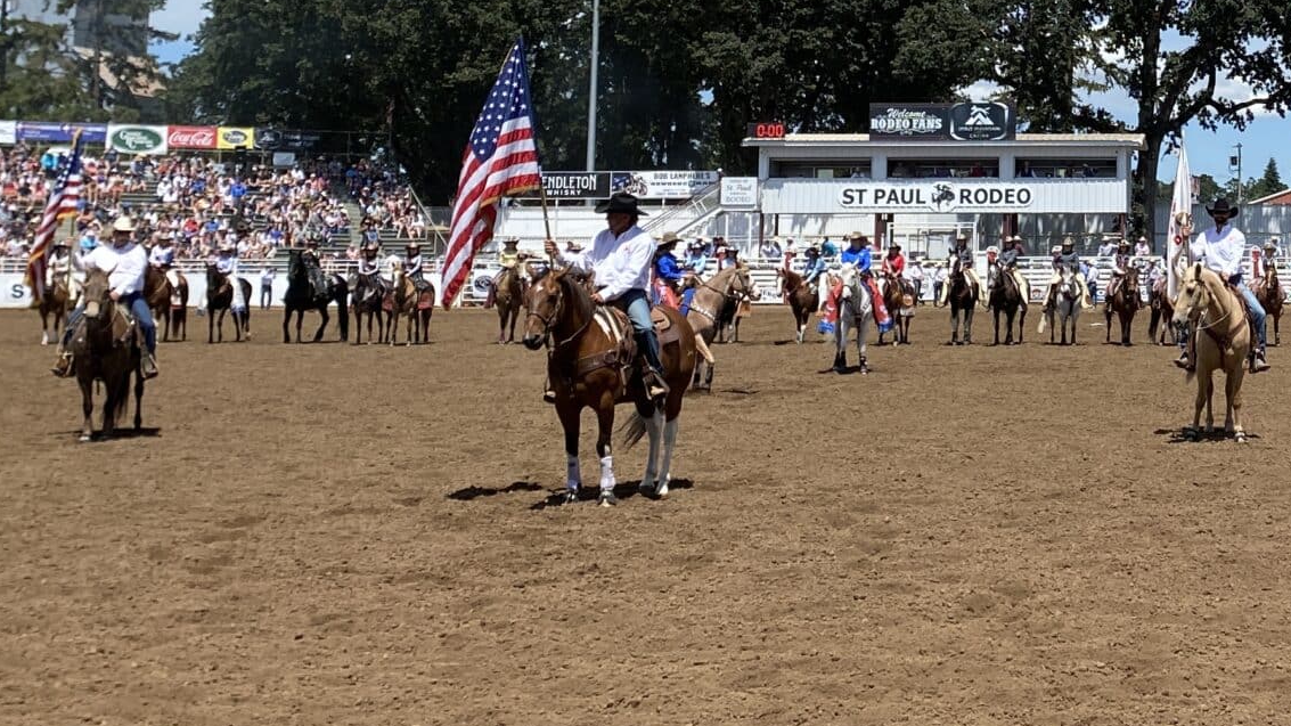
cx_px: 1198
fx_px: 2191
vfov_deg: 18.4
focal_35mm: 64
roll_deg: -0.1
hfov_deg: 31.1
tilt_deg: +4.5
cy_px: 31
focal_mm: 4.25
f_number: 1.8
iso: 32
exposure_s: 1/4274
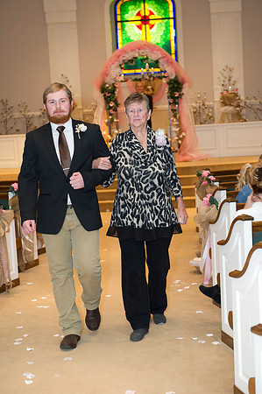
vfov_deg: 28.9
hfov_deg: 19.4
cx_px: 131
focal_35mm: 70
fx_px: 766
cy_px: 197
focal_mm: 70
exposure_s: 1/125
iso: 1600
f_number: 4.5
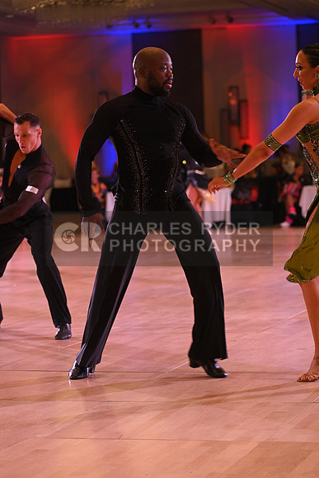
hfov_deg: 11.8
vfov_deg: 17.6
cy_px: 239
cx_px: 160
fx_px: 1541
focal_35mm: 116
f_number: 5
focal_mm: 116
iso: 1600
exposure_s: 1/200
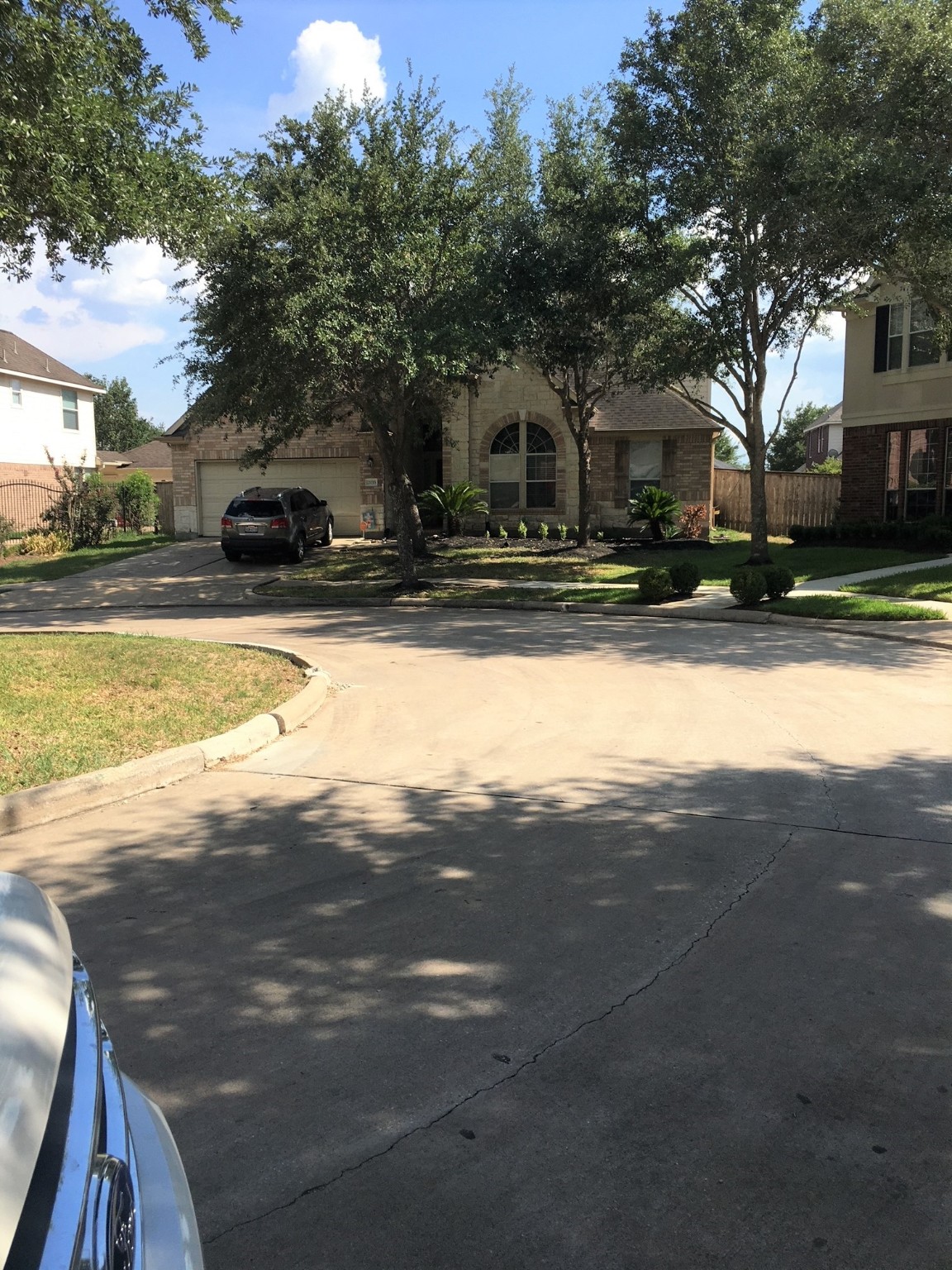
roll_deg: -1.9
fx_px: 1063
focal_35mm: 29
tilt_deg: -7.9
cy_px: 635
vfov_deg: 61.7
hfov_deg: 48.2
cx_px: 476
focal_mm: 4.15
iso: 25
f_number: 2.2
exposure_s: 1/1083
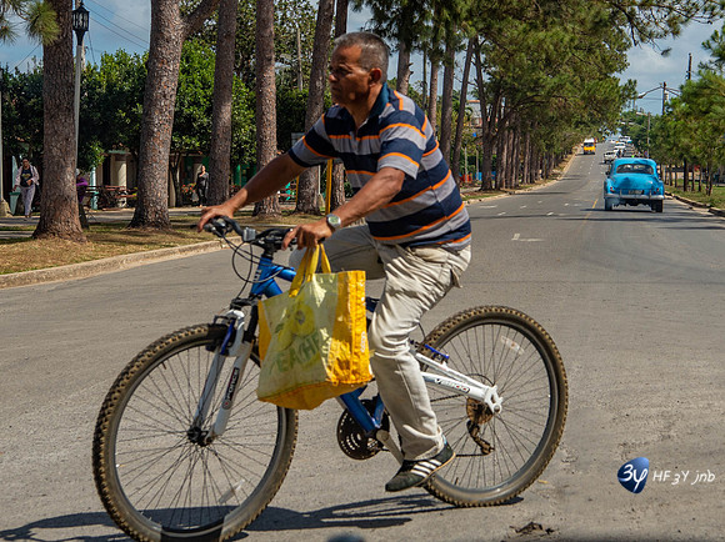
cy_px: 166
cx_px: 520
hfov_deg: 23.1
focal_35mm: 84
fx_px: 1761
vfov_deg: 17.5
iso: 800
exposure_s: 1/2000
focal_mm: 56
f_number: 9
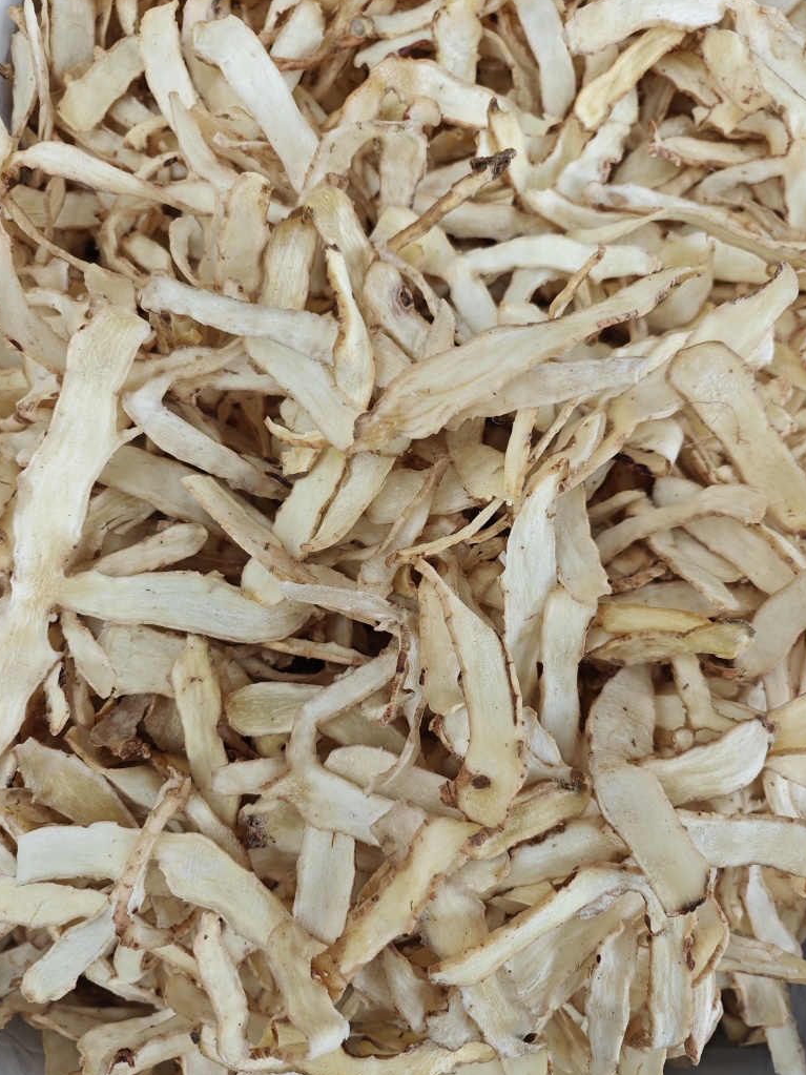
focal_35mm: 24
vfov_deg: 71.6
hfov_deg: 56.8
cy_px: 547
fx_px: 745
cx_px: 413
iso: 160
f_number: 2
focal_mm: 8.72
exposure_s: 1/100
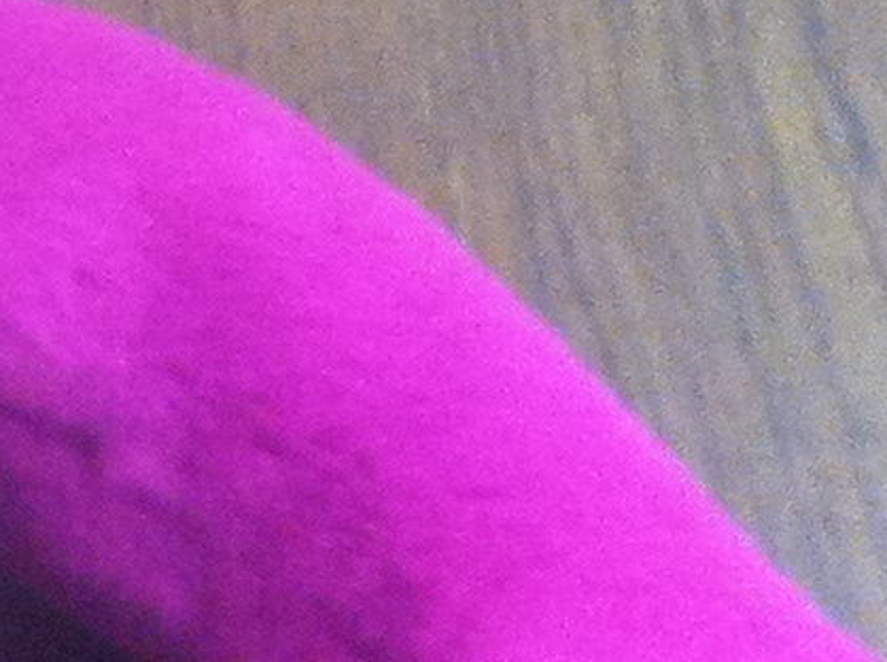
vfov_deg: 6.8
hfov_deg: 8.5
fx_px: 5551
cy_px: 23
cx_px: -1055
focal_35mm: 217
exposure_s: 1/15
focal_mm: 3.85
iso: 160
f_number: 2.8
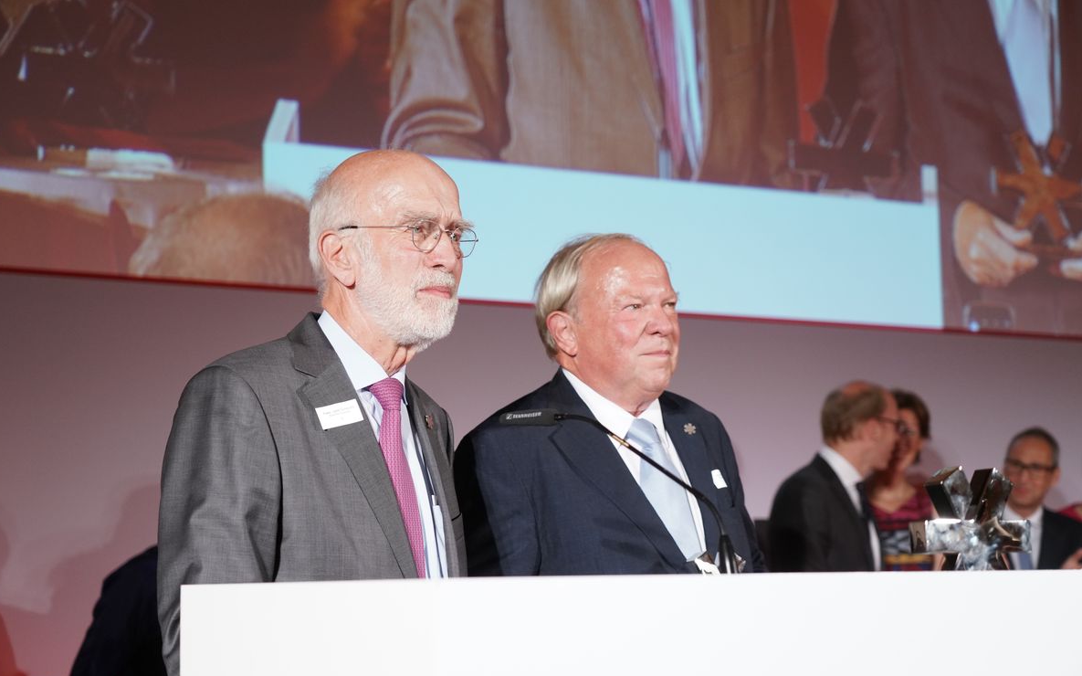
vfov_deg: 20.3
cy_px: 364
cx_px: 535
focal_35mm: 64
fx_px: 1887
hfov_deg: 32.0
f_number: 4
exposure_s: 1/250
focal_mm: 62
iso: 2500
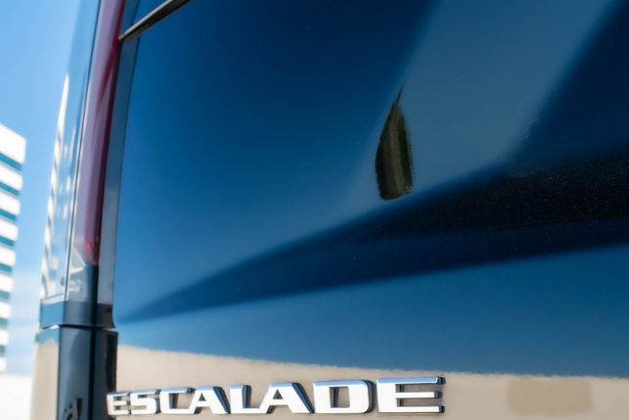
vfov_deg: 31.0
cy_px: 267
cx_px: 297
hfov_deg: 45.4
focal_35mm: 43
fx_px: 751
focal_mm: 18
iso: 200
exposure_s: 1/250
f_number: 8
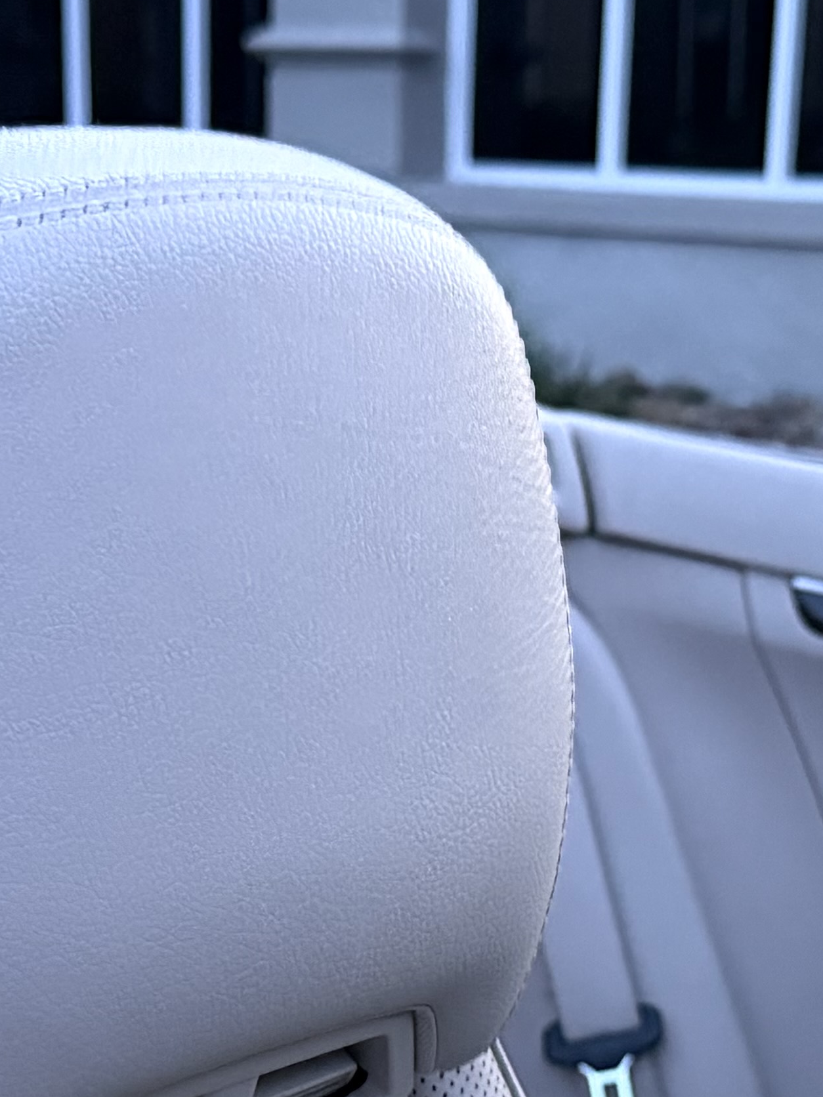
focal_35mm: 82
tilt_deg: -17.6
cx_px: 432
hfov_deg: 18.0
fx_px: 2599
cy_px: 1007
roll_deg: -0.9
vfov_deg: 23.2
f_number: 1.78
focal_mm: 6.76
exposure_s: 1/47
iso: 800
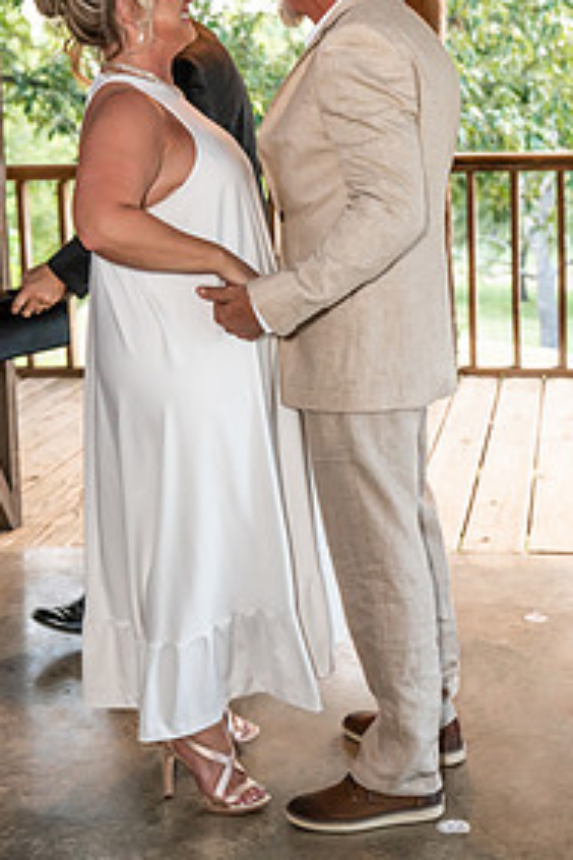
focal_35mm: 67
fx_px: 1599
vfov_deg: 29.9
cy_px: 302
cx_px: 283
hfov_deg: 20.3
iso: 1600
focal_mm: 42
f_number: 4.5
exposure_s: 1/125
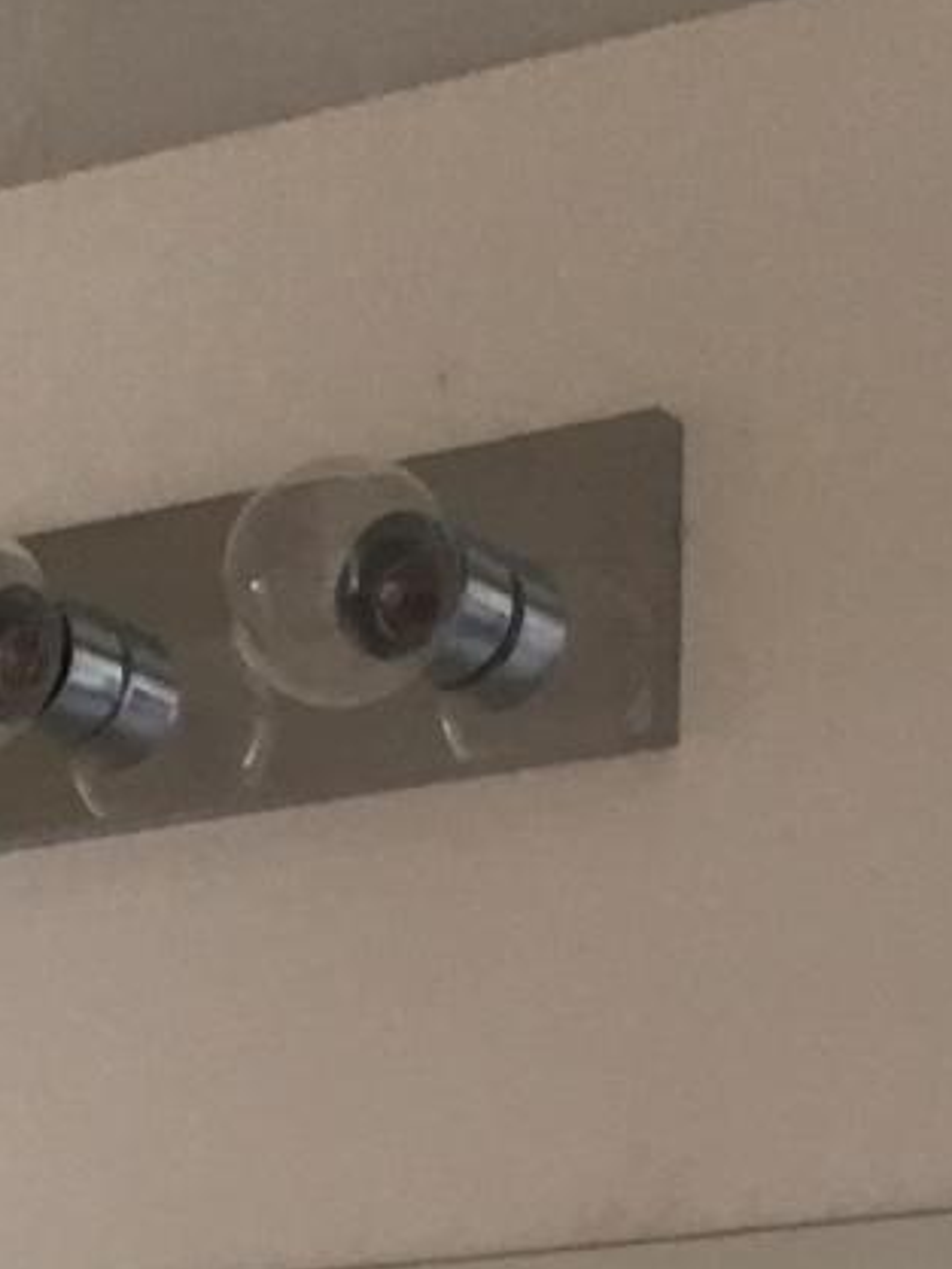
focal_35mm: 139
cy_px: 2152
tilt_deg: -0.6
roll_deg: +1.1
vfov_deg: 13.1
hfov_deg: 10.5
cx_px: -255
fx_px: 5094
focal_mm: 4.15
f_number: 2.2
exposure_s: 1/30
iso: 80
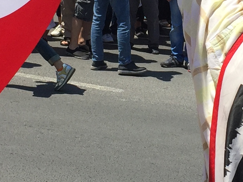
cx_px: 185
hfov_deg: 14.5
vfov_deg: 10.9
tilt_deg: -6.1
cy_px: -7
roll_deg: -5.8
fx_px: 948
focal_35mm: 135
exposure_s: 1/2326
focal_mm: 4.15
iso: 32
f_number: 2.2
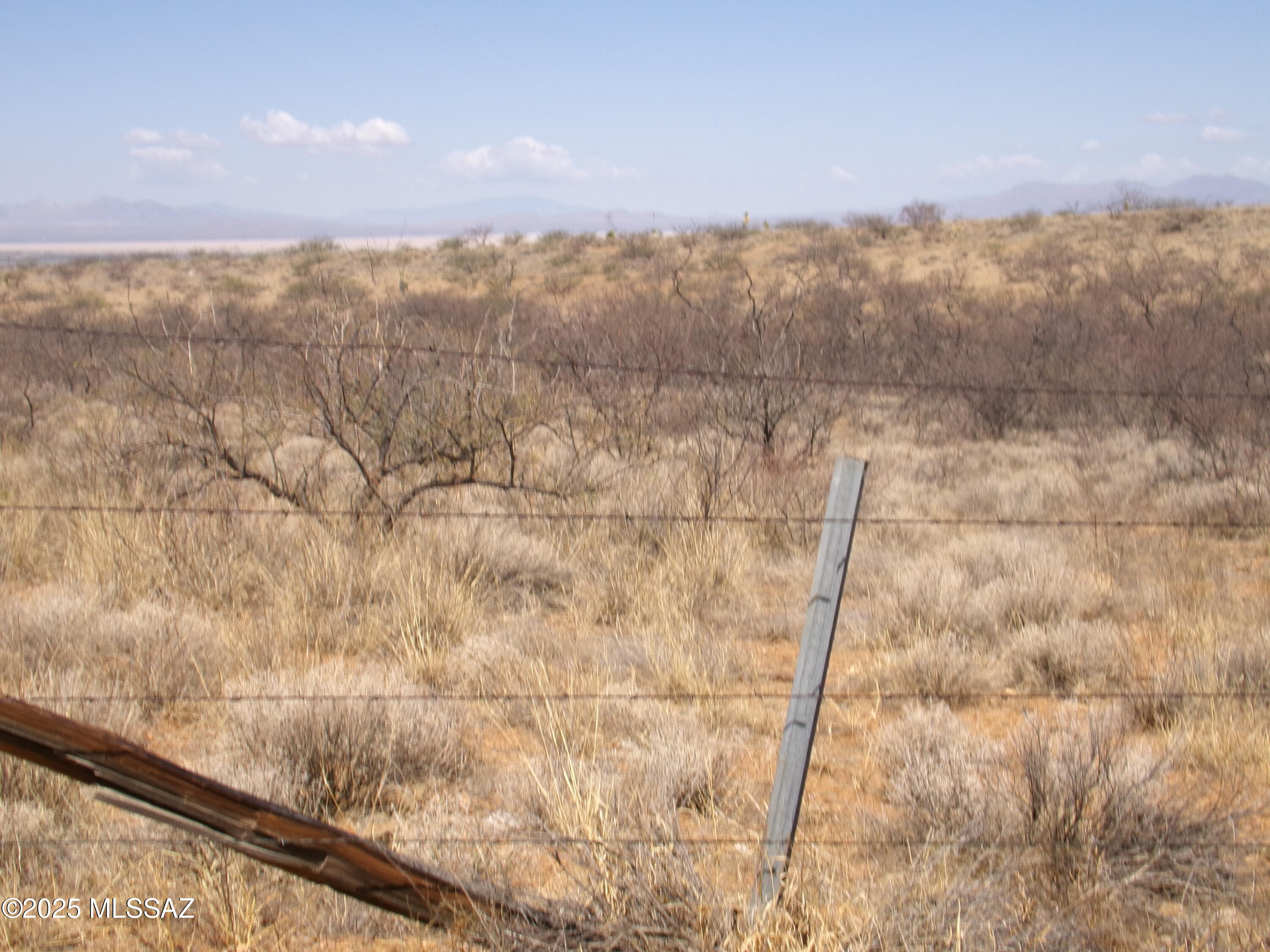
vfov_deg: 25.2
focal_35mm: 58
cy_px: 476
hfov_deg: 33.2
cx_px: 635
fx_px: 2128
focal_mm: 10.3
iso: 100
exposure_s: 1/85
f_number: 13.18
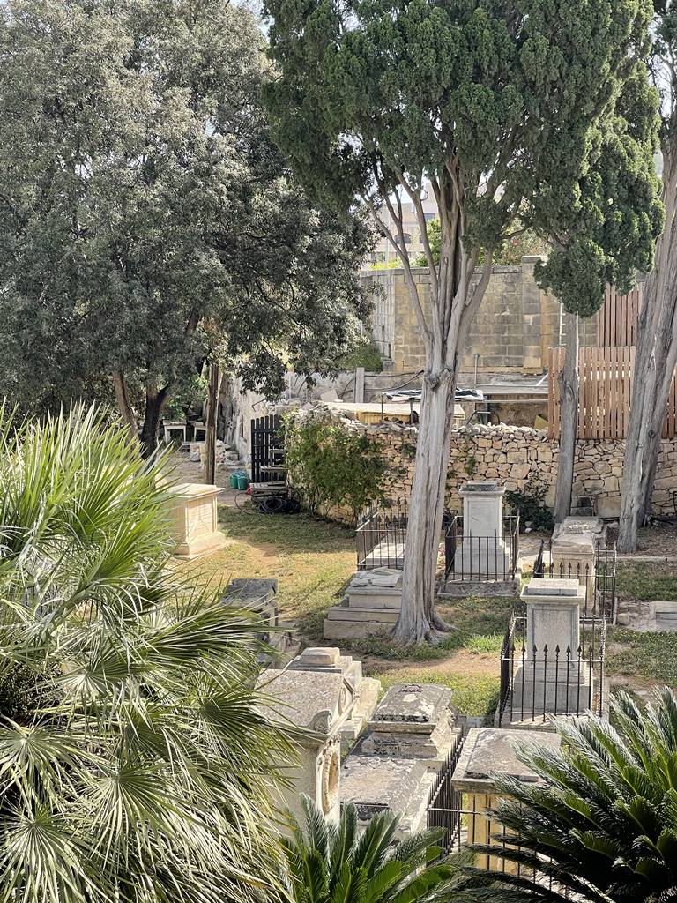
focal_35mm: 64
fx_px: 1669
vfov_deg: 30.3
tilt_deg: -4.6
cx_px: 338
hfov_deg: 22.9
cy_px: 452
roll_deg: +0.5
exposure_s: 1/267
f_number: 2.2
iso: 20
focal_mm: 7.5
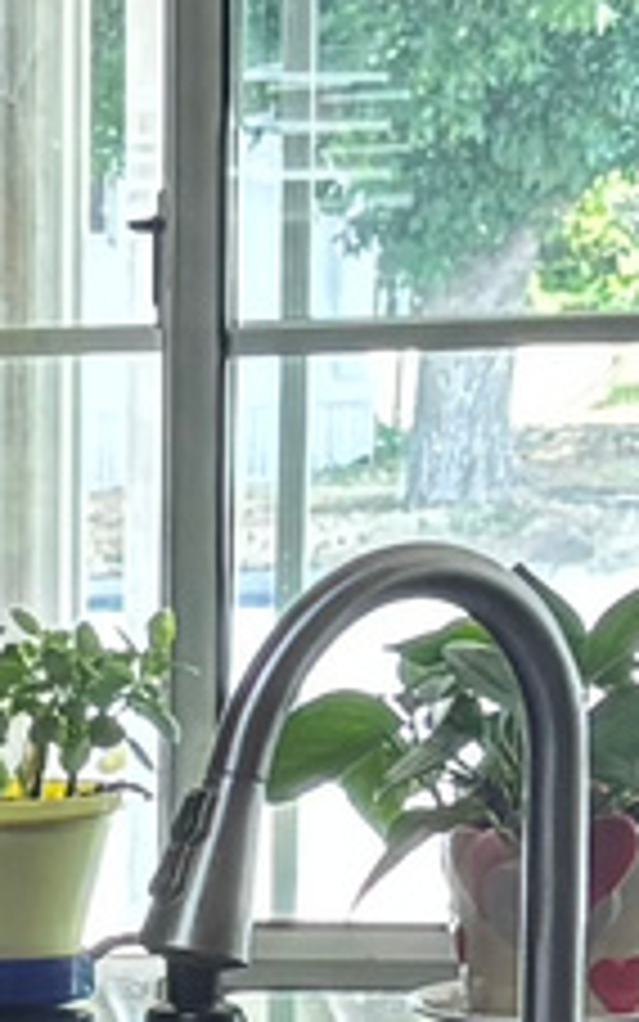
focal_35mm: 249
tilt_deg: -12.5
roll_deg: +3.3
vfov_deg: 8.1
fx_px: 6934
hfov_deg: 4.8
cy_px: 1810
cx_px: -1746
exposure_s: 1/84
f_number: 1.6
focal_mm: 5.96
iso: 125
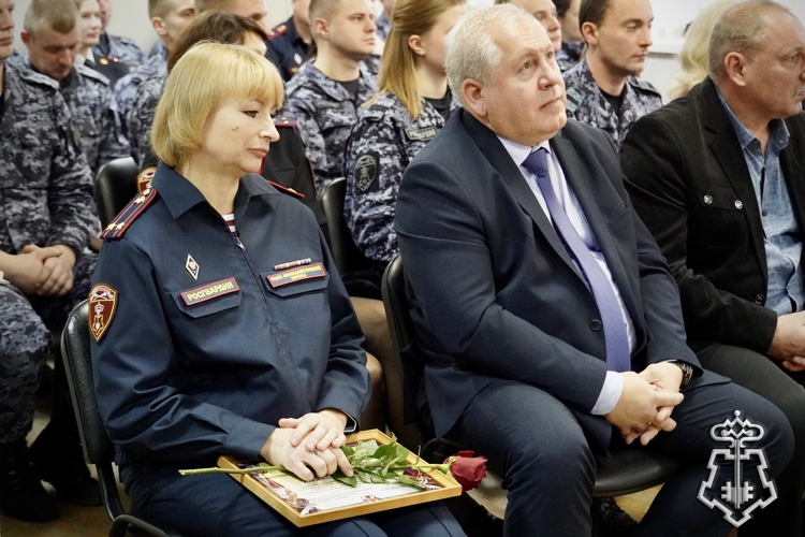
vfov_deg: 16.9
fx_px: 1811
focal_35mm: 81
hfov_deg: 25.1
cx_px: 402
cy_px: 268
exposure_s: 1/80
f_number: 5.6
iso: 6400
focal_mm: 54
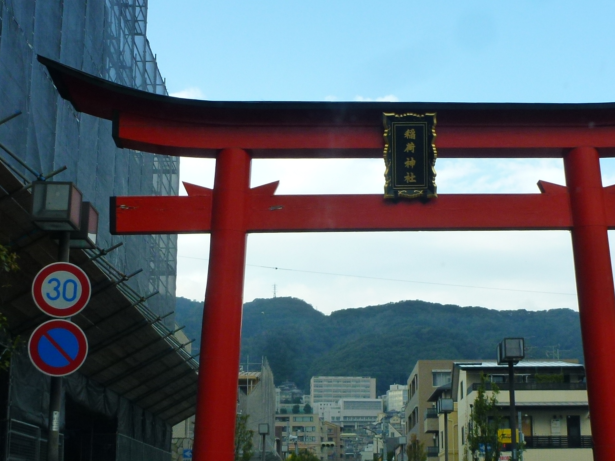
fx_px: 995
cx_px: 368
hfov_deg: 34.2
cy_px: 308
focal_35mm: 56
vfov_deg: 25.9
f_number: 4
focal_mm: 5.9
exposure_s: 1/200
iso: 160
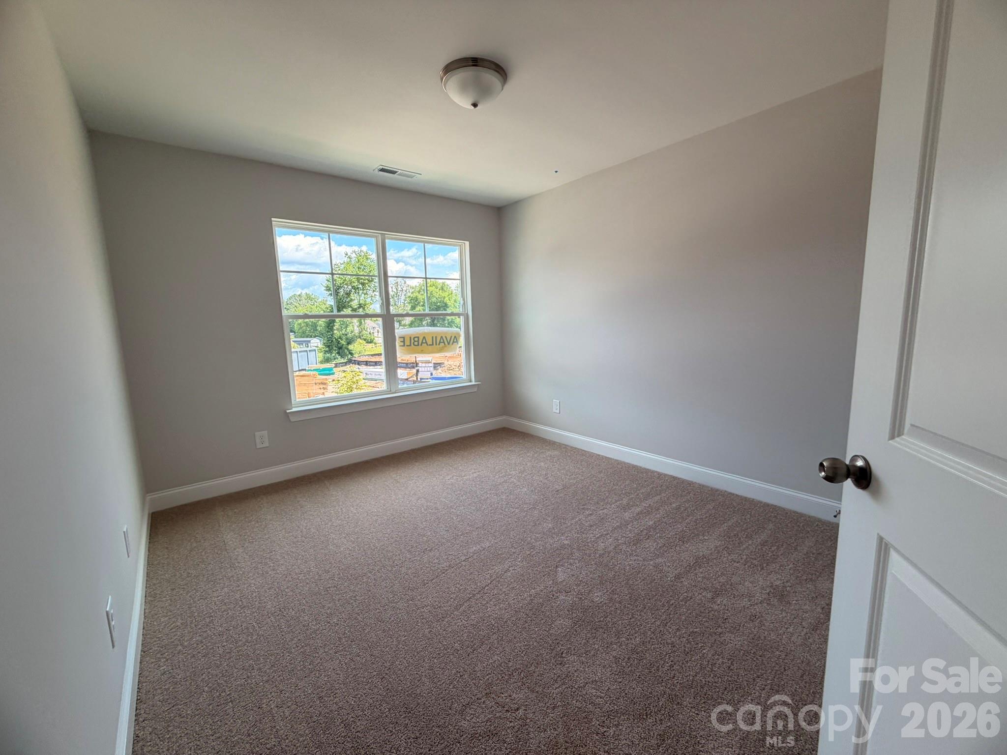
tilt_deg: -10.4
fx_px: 407
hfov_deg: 102.1
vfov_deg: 85.7
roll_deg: +1.5
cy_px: 378
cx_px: 504
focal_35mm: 14
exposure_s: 1/121
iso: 64
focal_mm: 2.22
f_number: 2.2
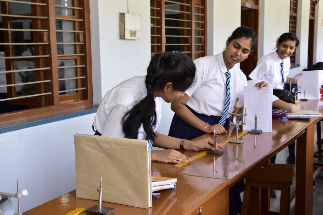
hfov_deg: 37.9
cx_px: 162
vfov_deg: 25.7
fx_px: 471
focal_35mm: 52
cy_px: 108
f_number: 7.1
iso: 1000
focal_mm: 35
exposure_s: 1/100
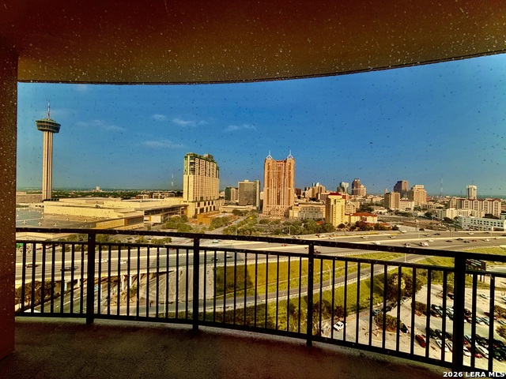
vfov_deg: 85.7
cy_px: 190
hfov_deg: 102.1
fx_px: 205
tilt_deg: -0.3
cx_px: 253
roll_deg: -1.6
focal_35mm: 14
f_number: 2.2
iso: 40
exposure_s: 1/770
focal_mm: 2.22
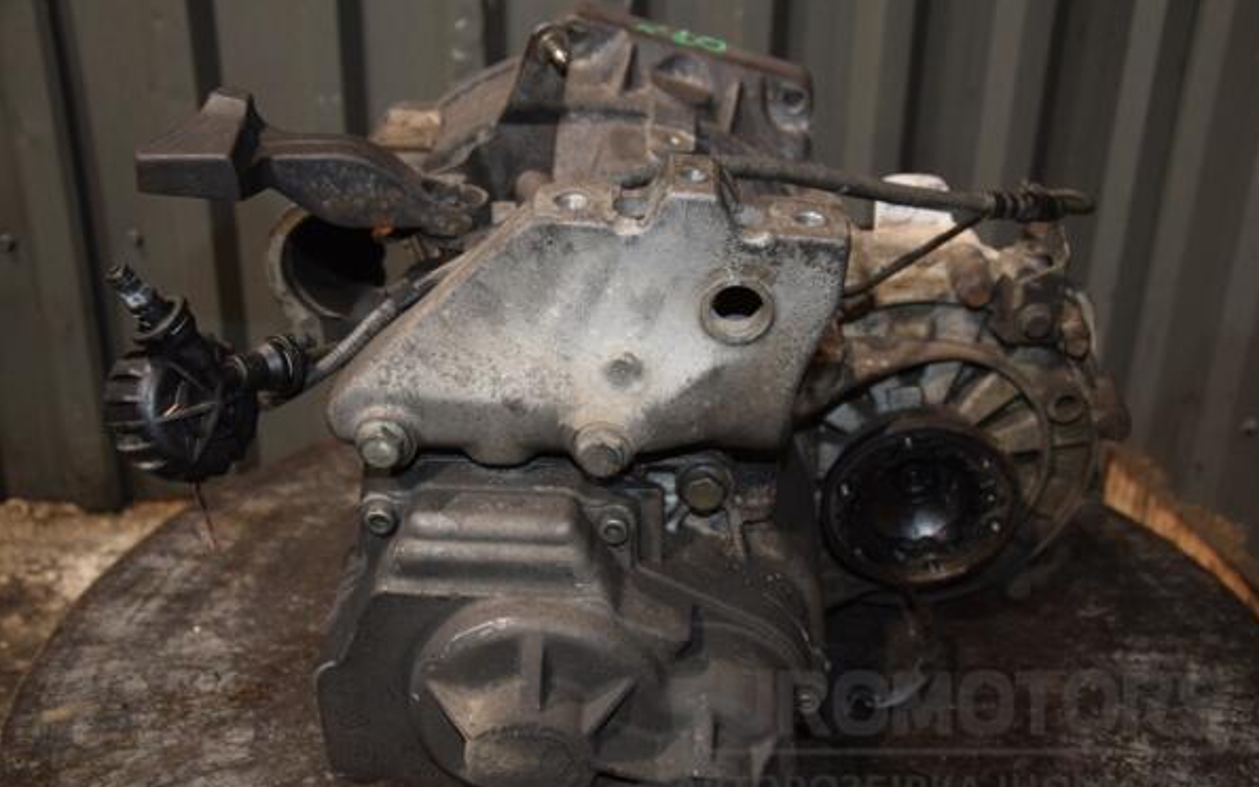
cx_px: 633
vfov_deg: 33.2
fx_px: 1322
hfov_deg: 50.9
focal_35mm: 39
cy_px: 421
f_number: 5
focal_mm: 25
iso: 800
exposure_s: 1/60
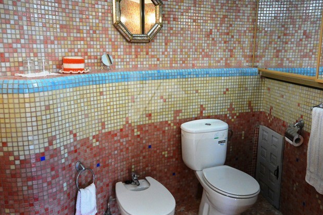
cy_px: 107
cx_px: 163
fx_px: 269
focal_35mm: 30
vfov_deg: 43.6
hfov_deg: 61.9
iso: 2000
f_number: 3.5
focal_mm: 11
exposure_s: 1/60
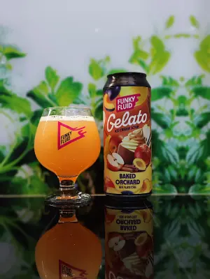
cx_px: 105
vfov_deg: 39.7
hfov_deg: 30.3
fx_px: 388
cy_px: 140
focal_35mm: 48
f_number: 1.9
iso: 1506
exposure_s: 1/100
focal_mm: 7.1
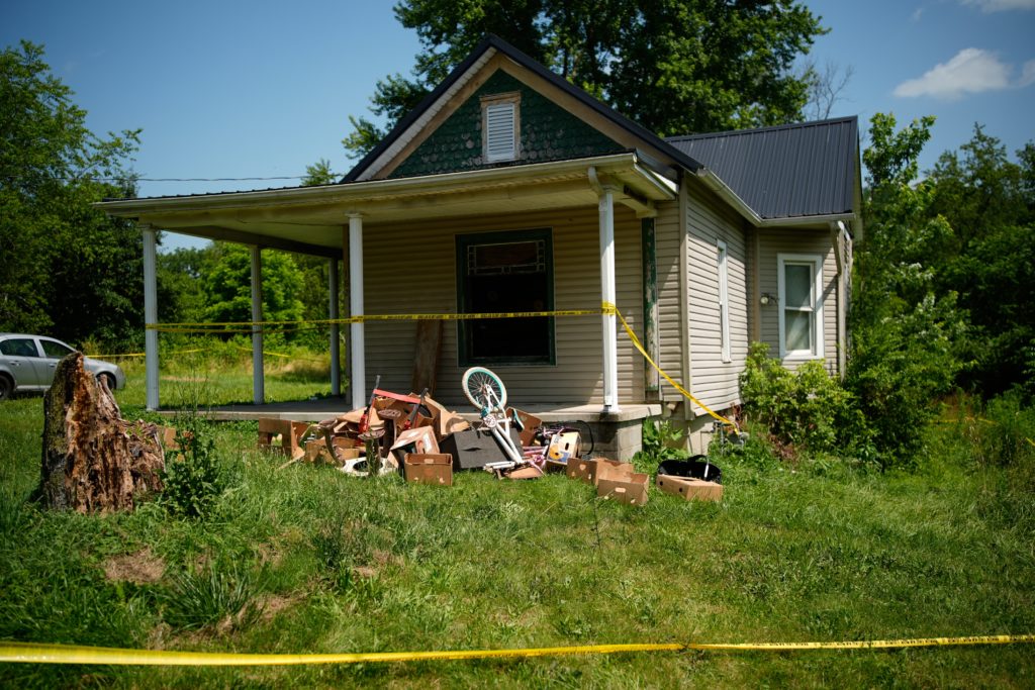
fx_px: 1006
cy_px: 345
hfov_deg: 54.4
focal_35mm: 35
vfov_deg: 37.9
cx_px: 518
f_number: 2.2
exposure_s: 1/5000
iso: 125
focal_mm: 35
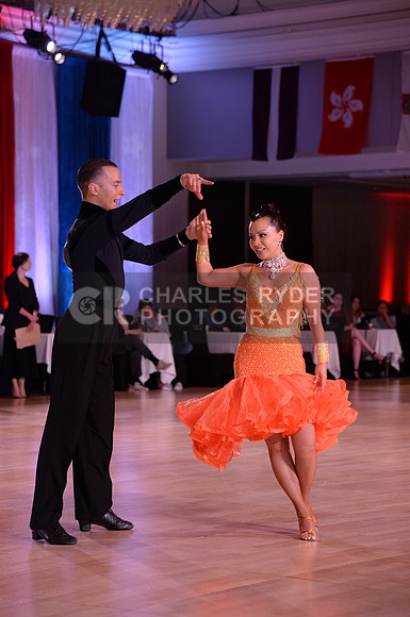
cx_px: 205
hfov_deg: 13.0
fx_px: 1799
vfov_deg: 19.5
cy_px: 308
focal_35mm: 105
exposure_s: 1/250
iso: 2000
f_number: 5
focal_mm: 105
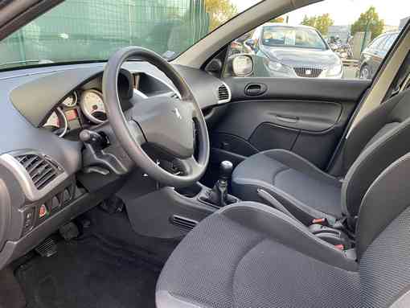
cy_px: 154
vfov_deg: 53.1
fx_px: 308
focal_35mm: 26
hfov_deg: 67.3
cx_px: 205
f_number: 1.8
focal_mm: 4.25
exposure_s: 1/60
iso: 125
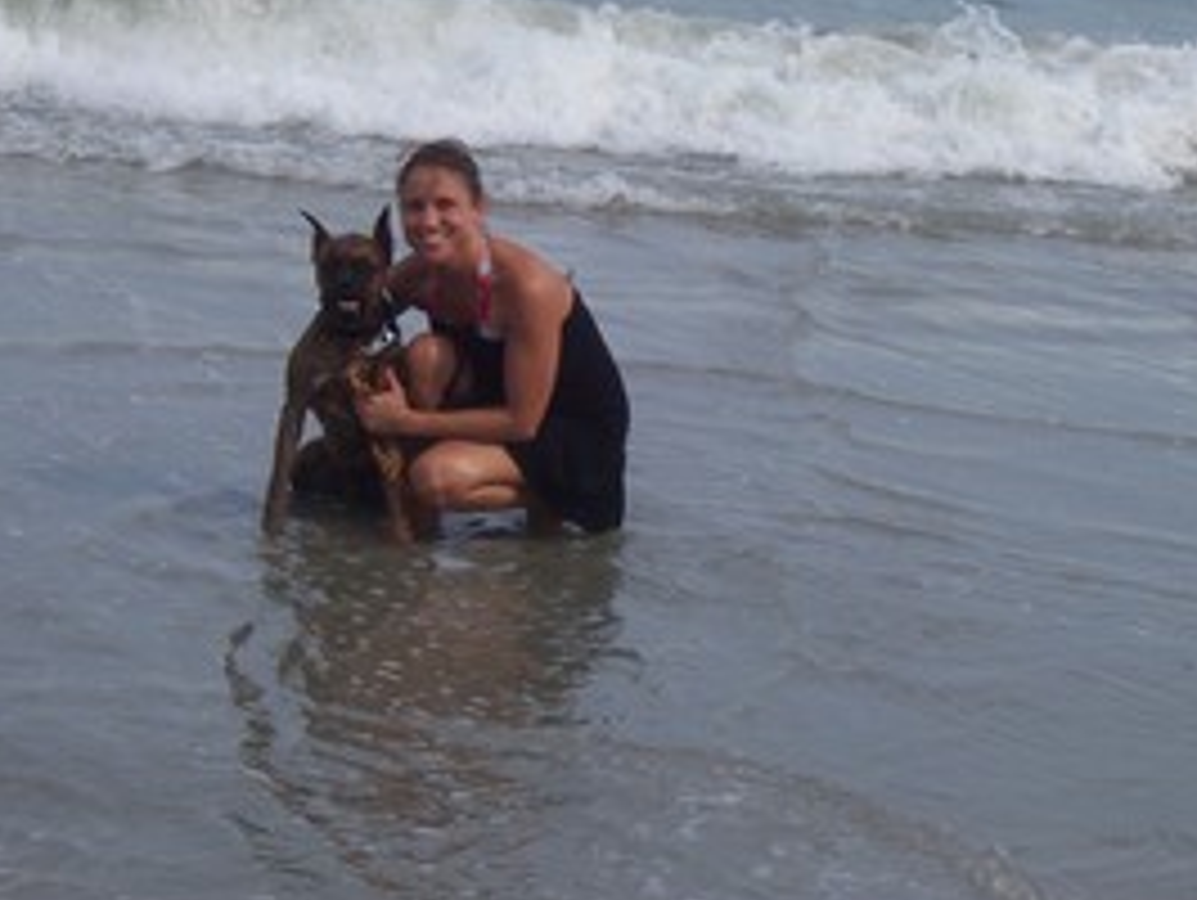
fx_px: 4776
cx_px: 580
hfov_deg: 14.3
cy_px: 306
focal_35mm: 138
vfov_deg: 10.8
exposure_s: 1/250
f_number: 9.5
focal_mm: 16.8
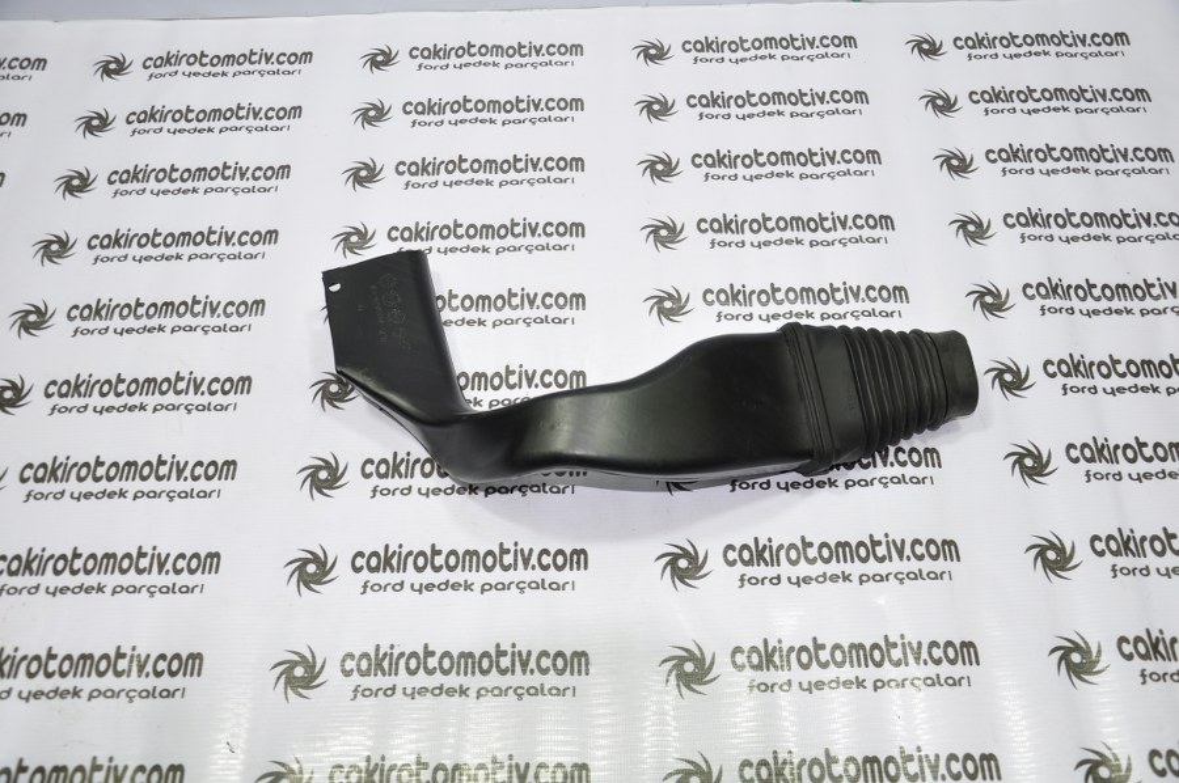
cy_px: 392
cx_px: 590
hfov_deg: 59.5
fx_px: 1030
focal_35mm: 32
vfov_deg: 41.6
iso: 200
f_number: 4.5
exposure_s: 1/40
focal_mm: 21
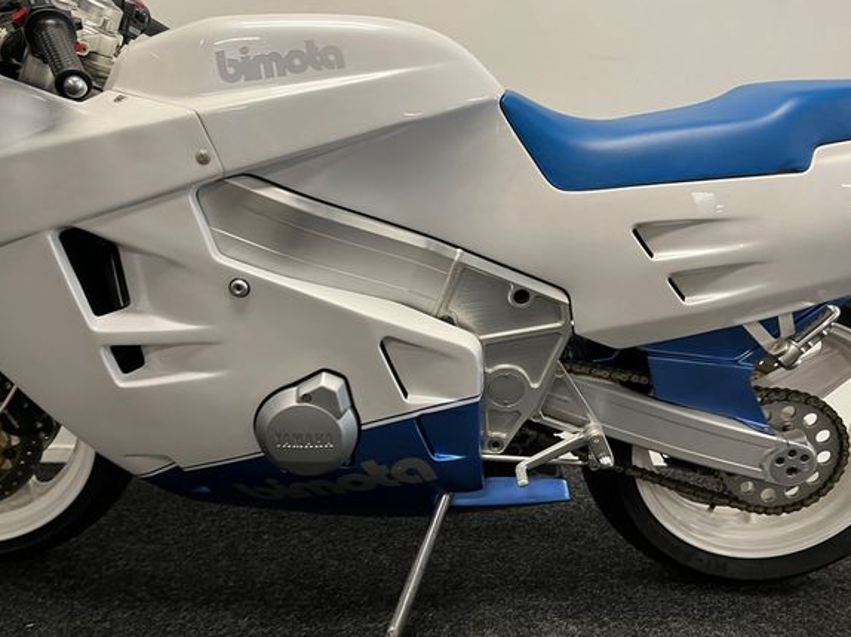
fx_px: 713
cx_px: 446
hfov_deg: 61.6
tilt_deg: -5.1
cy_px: 287
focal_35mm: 29
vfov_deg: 48.1
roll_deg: -1.2
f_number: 1.6
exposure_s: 1/50
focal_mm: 5.1
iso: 80
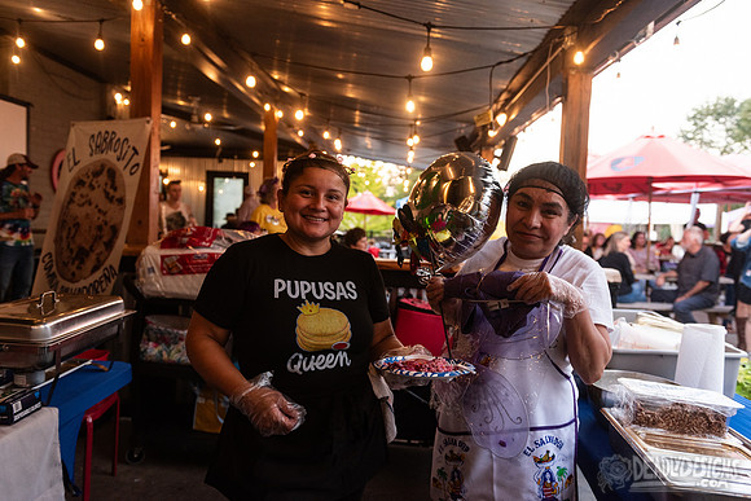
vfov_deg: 45.0
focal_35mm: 29
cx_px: 376
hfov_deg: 63.6
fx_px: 605
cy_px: 250
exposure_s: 1/100
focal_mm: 29
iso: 500
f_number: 3.5
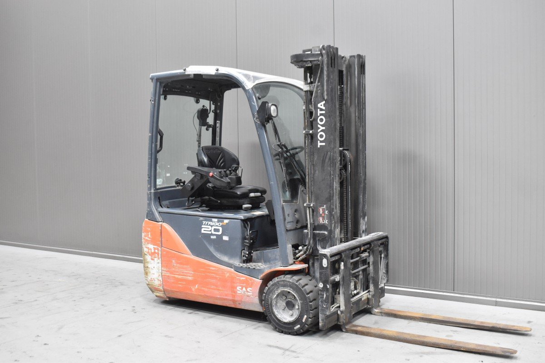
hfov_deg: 51.3
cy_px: 182
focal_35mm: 38
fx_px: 568
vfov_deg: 35.5
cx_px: 272
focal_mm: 25
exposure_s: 1/25
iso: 1600
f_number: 5
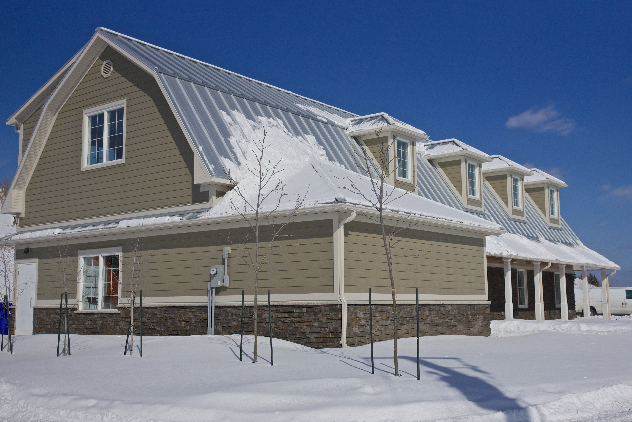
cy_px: 211
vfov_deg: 33.4
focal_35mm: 40
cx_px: 316
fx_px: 702
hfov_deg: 48.5
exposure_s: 1/6000
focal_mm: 40
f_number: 6.7
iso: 400
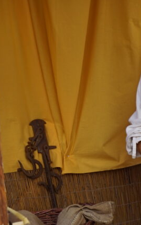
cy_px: 242
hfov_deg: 15.9
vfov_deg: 24.3
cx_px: 150
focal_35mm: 80
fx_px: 492
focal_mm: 22
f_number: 4.5
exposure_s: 1/80
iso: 100
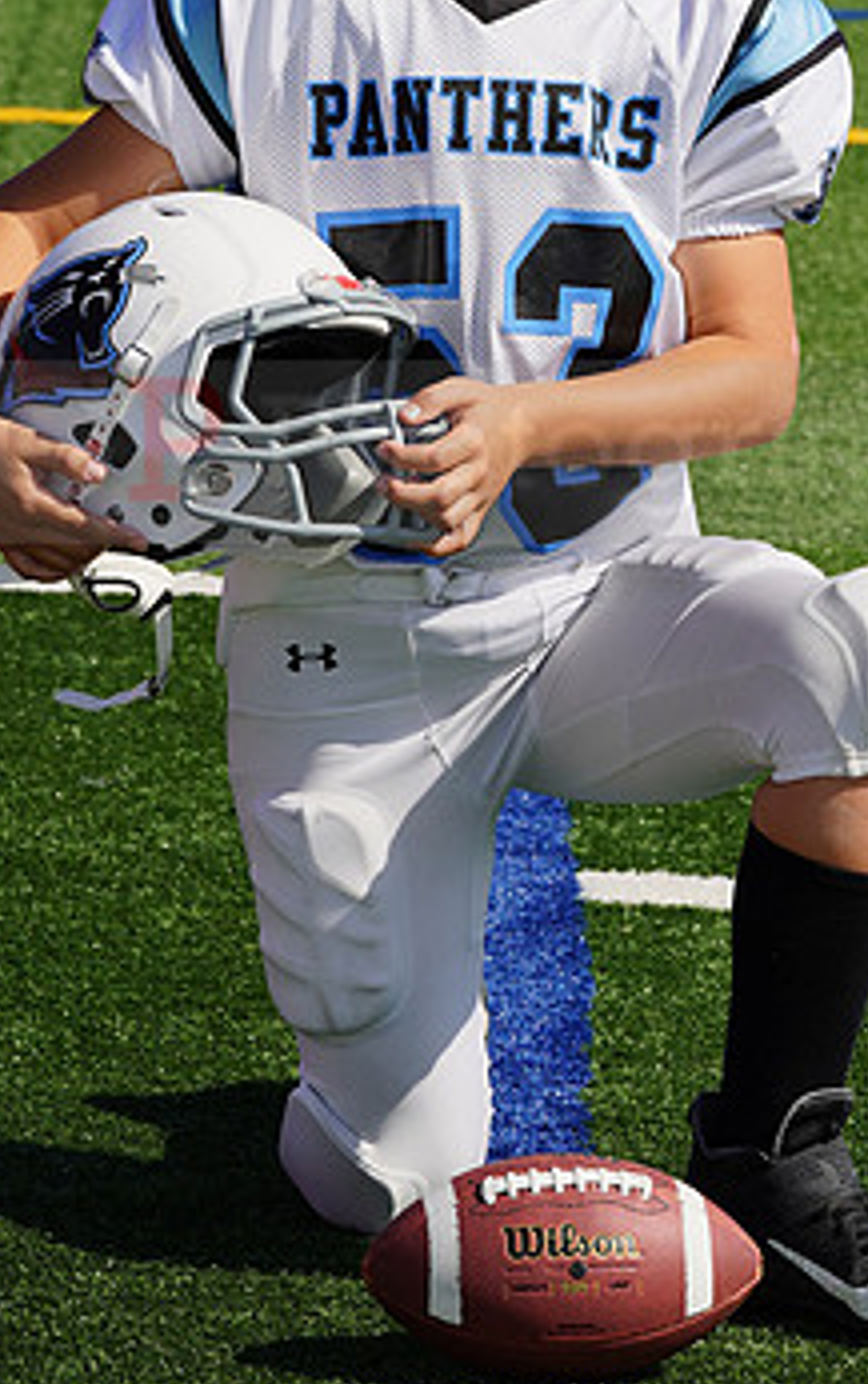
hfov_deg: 4.5
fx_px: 11138
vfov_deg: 7.1
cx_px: 552
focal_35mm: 295
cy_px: 416
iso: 100
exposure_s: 1/250
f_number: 13
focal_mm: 173
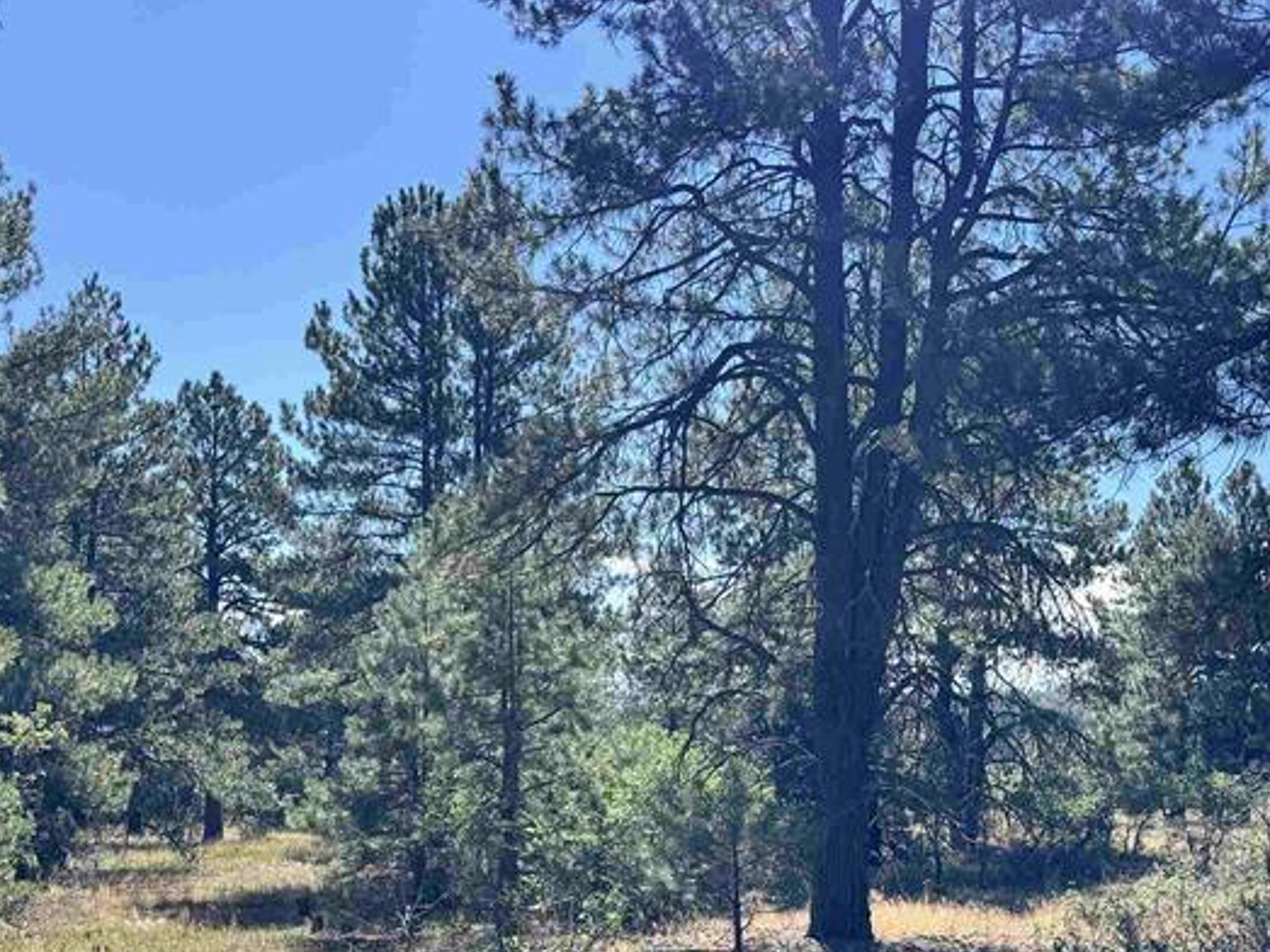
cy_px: 709
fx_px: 1724
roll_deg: -1.3
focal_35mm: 47
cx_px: 728
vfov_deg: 30.4
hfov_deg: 40.3
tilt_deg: +1.4
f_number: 1.78
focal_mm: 6.76
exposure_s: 1/2415
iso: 80
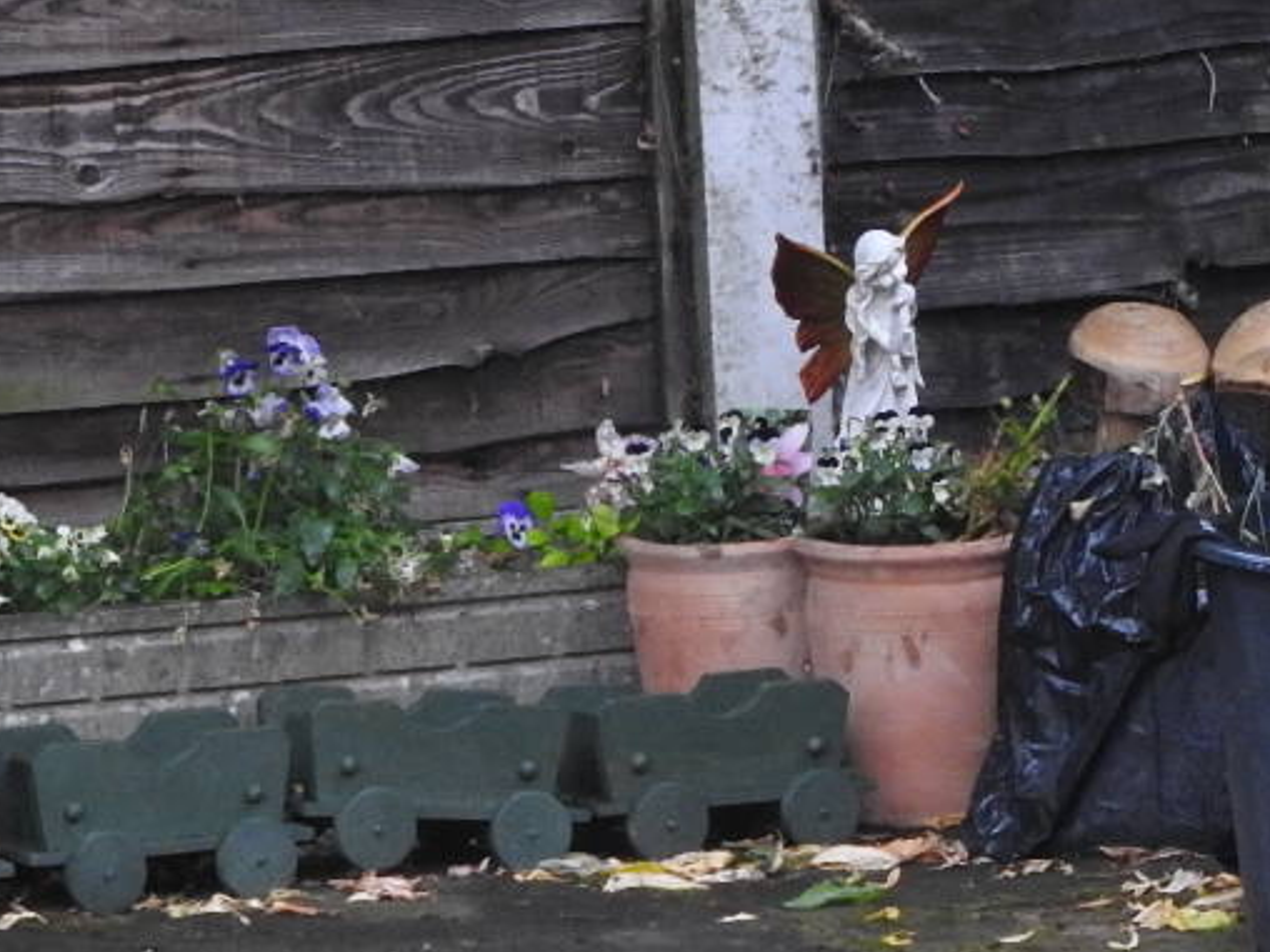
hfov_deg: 5.0
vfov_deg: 3.8
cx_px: 640
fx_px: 14455
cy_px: 892
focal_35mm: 394
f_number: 5
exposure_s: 1/60
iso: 400
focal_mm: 22.4
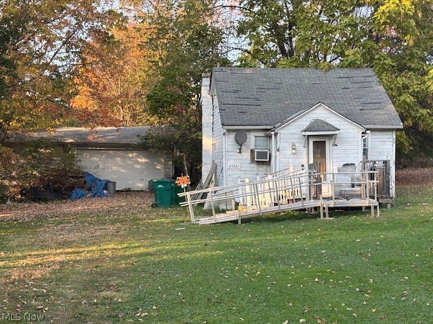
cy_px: 162
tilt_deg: +0.4
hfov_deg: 36.8
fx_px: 650
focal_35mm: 52
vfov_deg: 28.0
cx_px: 216
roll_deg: -0.6
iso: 32
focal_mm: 5.96
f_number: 1.6
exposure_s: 1/269
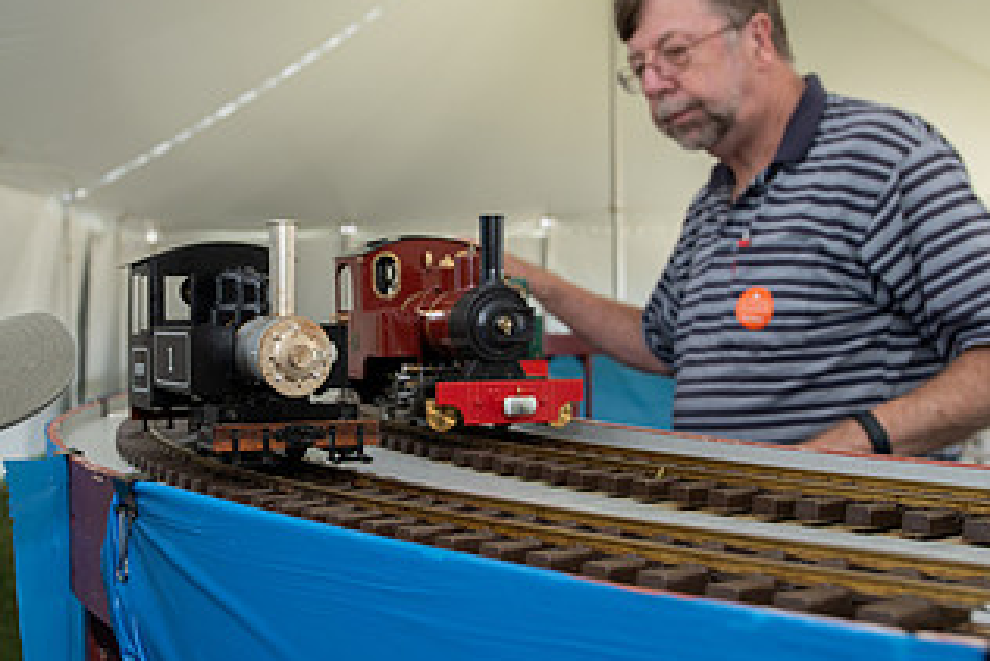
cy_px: 320
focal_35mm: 50
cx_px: 324
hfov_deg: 39.1
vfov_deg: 27.0
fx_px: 1376
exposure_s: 1/200
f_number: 5
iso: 160
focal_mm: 24
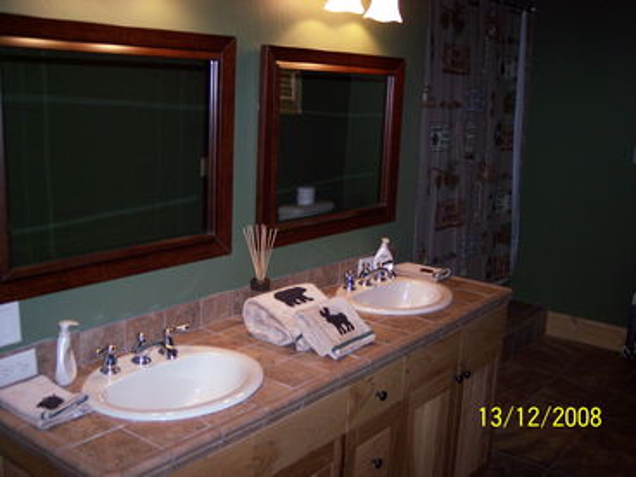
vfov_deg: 36.8
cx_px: 318
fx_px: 717
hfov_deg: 47.9
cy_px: 238
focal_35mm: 39
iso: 140
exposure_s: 1/60
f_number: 2.8
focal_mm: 8
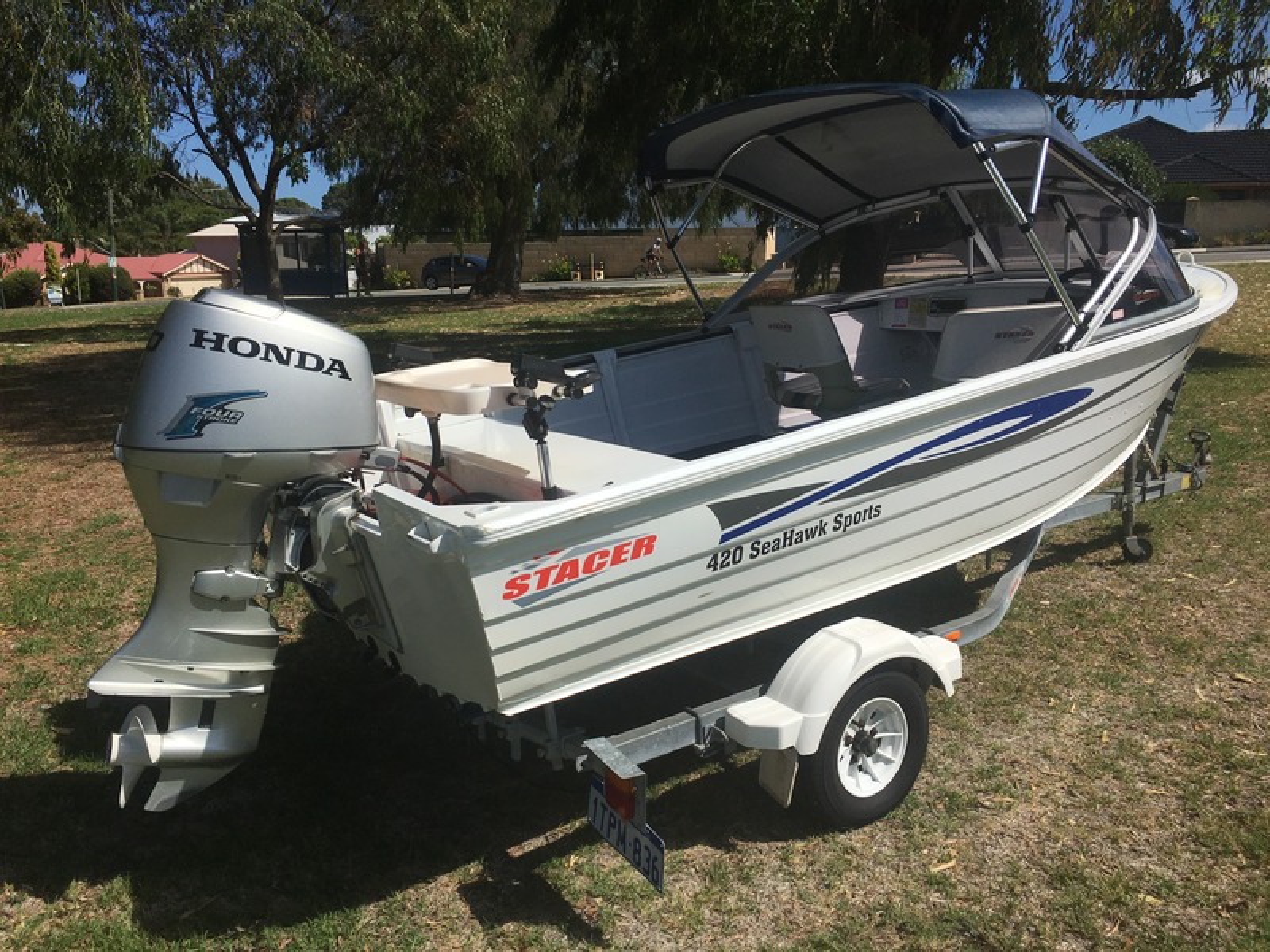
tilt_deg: -11.4
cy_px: 476
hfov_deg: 61.7
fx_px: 1064
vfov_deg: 48.2
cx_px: 635
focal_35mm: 29
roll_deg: +0.9
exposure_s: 1/5917
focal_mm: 4.15
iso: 25
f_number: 2.2
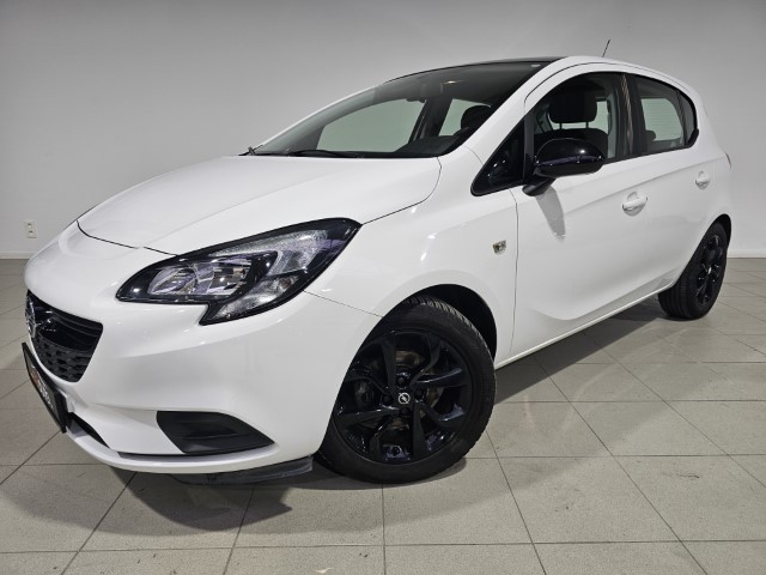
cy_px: 288
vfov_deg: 58.9
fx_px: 509
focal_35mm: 23
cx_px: 383
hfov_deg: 73.9
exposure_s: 1/100
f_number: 1.7
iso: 64
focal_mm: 6.3
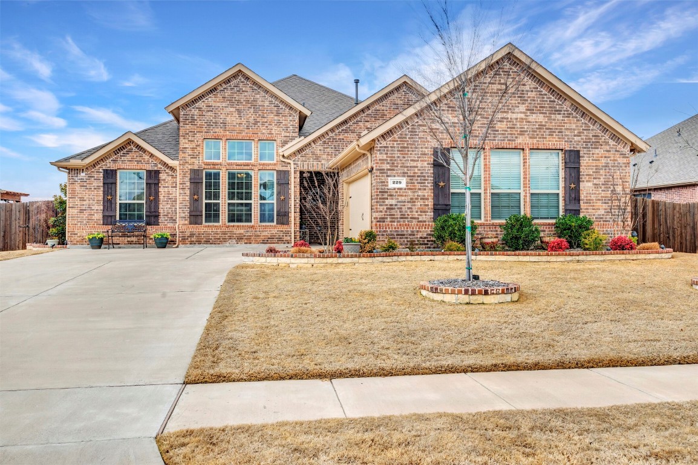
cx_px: 349
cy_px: 232
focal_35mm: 29
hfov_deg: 63.7
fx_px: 562
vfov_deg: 44.9
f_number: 8
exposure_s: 1/2500
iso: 800
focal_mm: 29
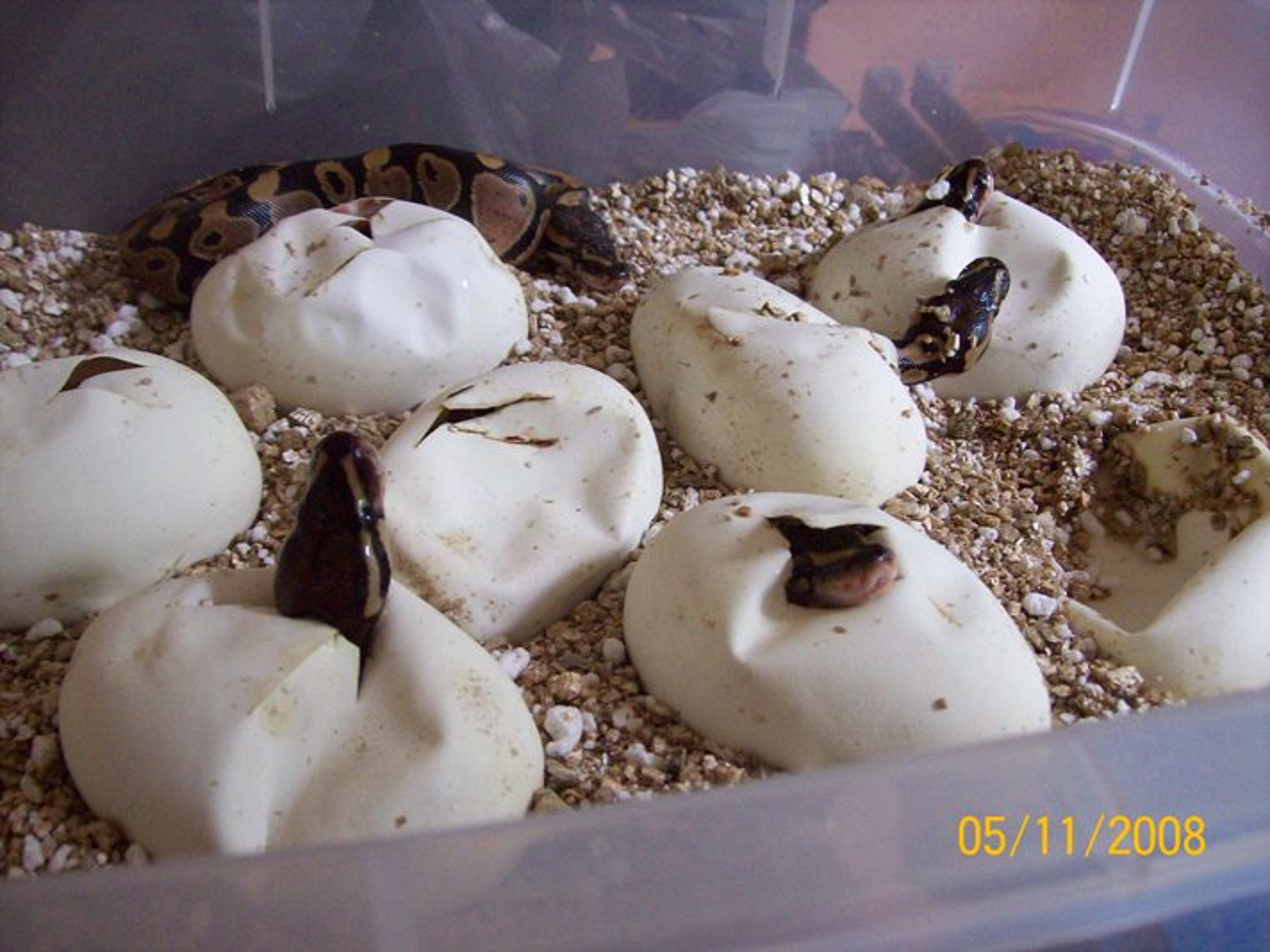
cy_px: 476
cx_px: 635
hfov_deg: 51.4
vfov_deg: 39.7
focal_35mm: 36
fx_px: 1321
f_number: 2.7
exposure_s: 1/13.8
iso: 160
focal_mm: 6
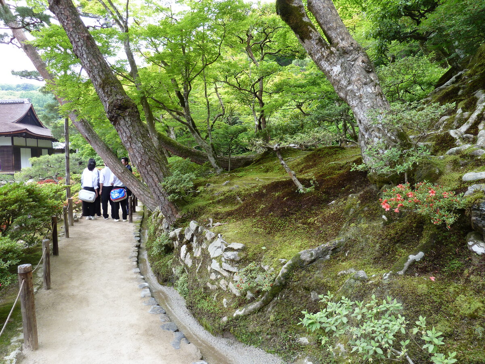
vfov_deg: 54.9
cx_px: 242
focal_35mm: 25
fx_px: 350
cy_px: 182
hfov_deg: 69.4
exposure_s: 1/30
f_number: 3.3
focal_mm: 4.1
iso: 80
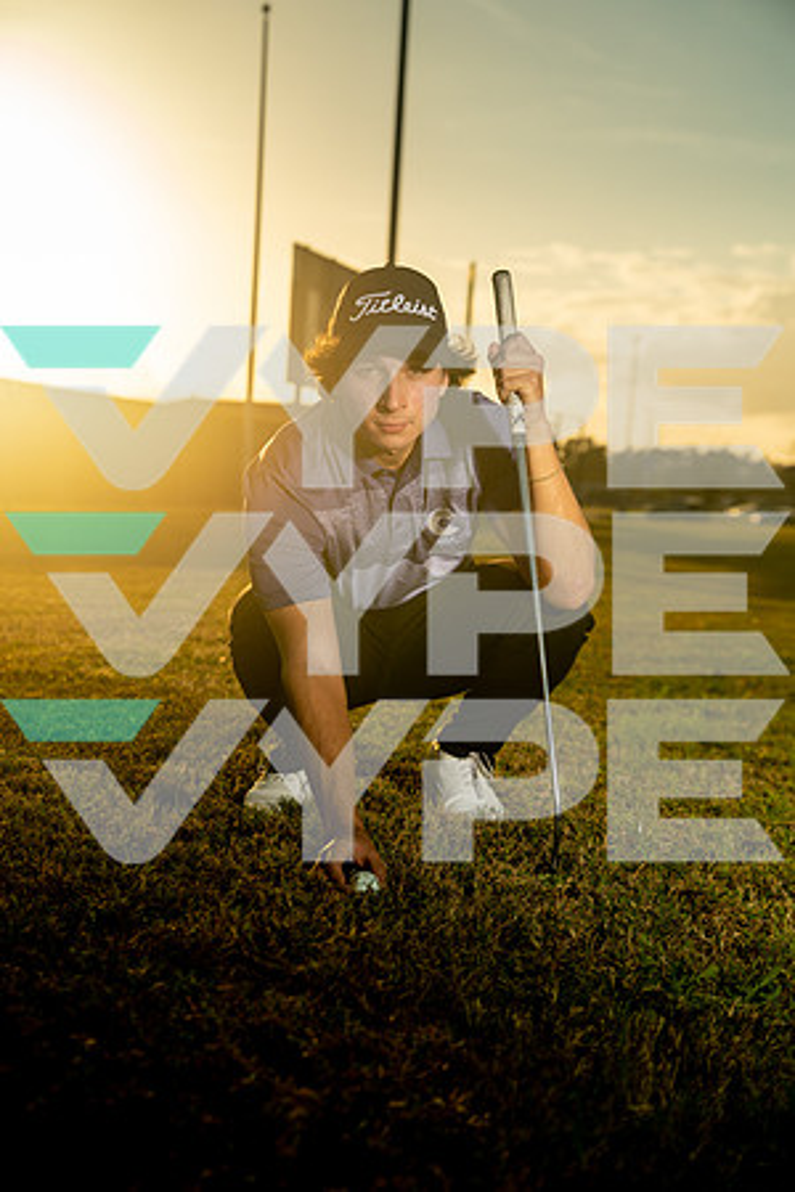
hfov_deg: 21.2
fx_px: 2120
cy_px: 596
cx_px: 398
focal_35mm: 64
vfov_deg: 31.4
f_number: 4.5
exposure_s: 1/250
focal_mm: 64
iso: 400
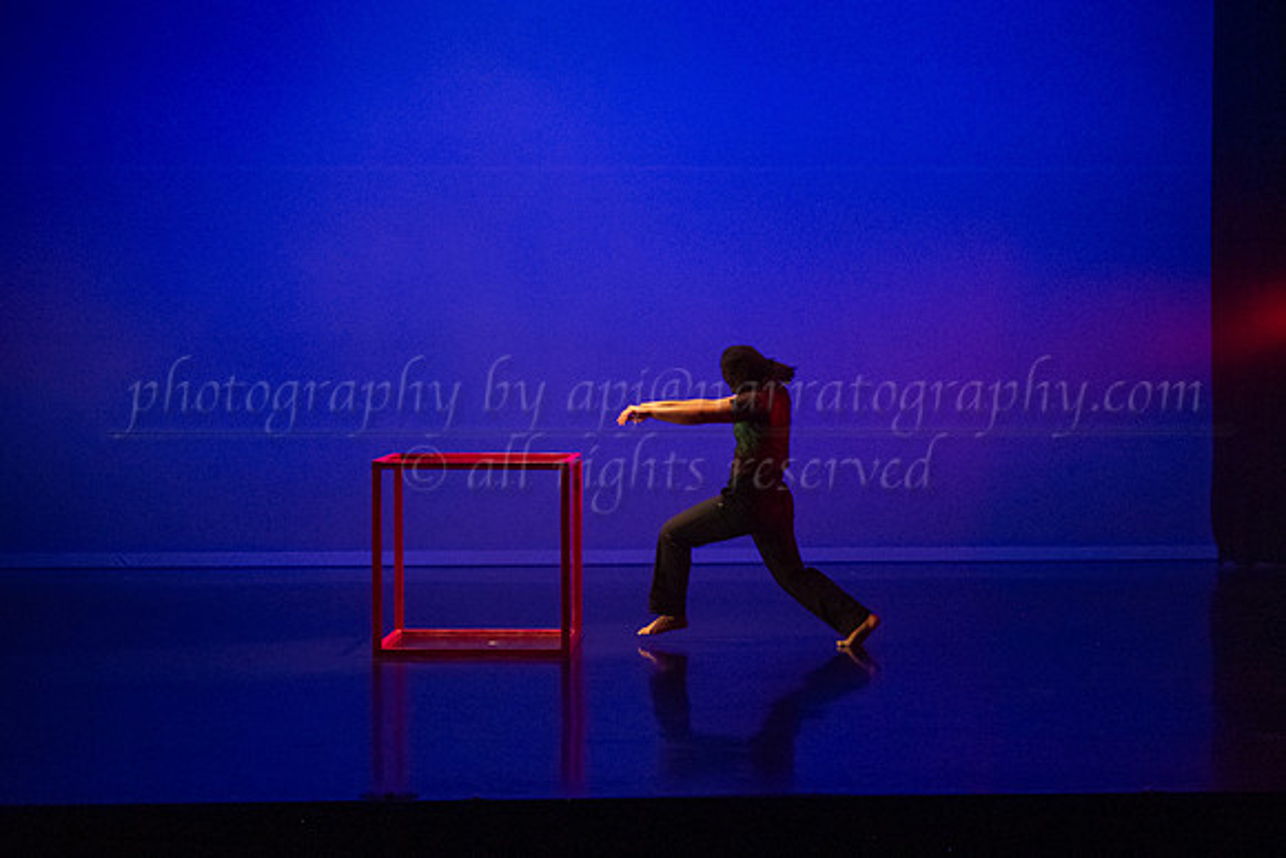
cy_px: 436
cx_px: 765
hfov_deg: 22.4
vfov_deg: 15.1
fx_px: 3246
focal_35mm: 91
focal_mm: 75
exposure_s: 1/250
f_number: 2.8
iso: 4000
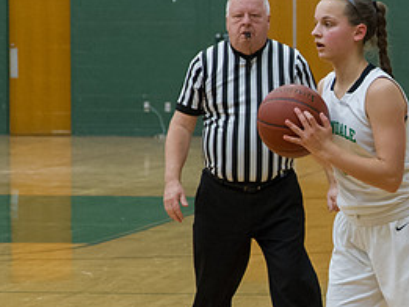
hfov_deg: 7.8
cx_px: 380
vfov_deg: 5.9
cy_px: 193
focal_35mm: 253
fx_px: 2991
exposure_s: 1/250
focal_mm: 102
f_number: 5.6
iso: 8000
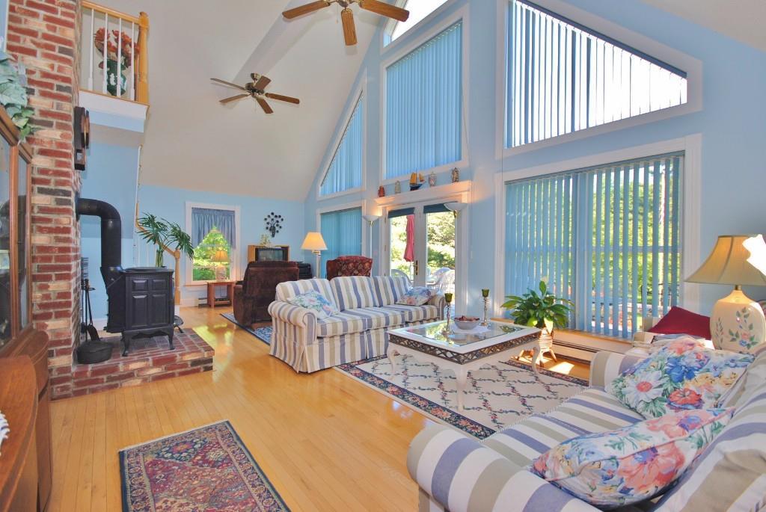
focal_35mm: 15
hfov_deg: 100.3
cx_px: 383
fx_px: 319
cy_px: 256
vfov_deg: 77.5
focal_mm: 10
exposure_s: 1/60
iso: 200
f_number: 4
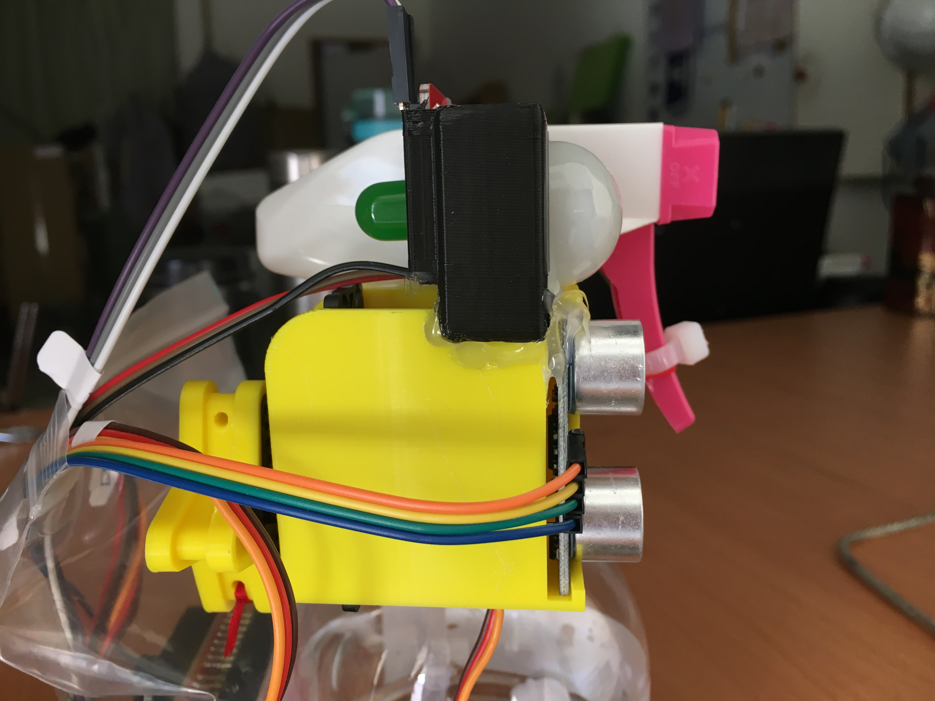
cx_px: 468
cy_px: 350
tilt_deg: -13.0
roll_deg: +1.1
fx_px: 783
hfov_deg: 61.7
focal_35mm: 29
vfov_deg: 48.2
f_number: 2.2
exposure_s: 1/30
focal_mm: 4.15
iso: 50
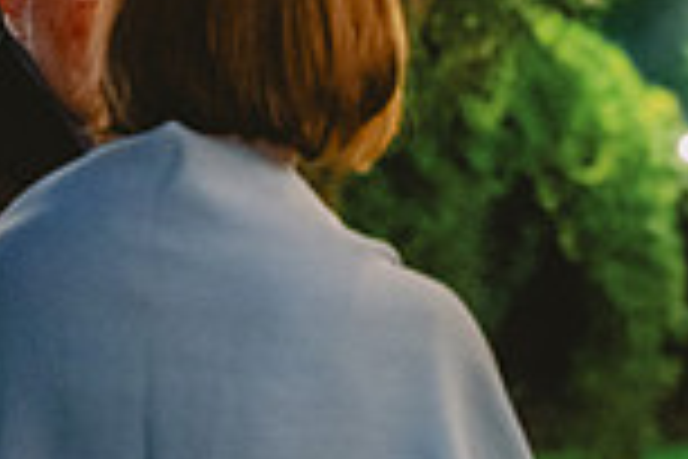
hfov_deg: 7.6
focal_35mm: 266
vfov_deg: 5.2
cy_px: 308
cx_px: 1007
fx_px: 5083
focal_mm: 70
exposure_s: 1/60
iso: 5000
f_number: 2.8
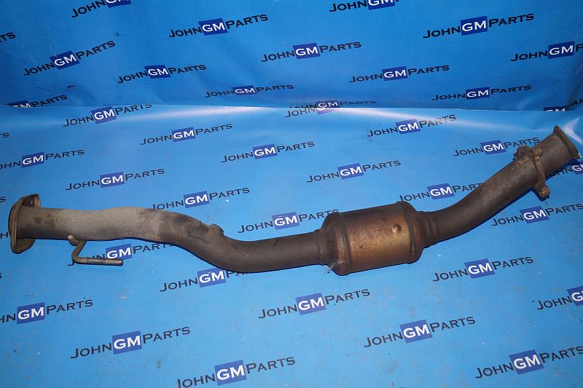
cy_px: 194
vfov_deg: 34.2
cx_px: 292
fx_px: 631
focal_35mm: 39
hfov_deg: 49.6
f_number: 4.5
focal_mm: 26
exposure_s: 1/60
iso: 800
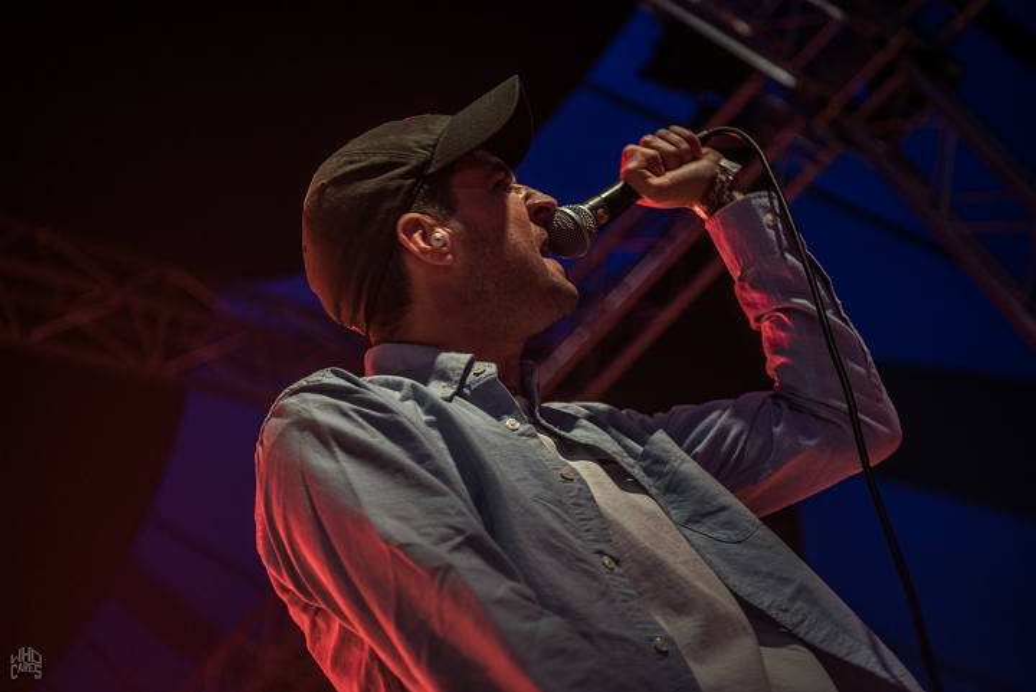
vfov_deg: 22.7
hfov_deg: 33.4
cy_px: 346
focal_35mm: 60
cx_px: 518
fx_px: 1728
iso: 1250
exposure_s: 1/100
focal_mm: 60
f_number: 2.8
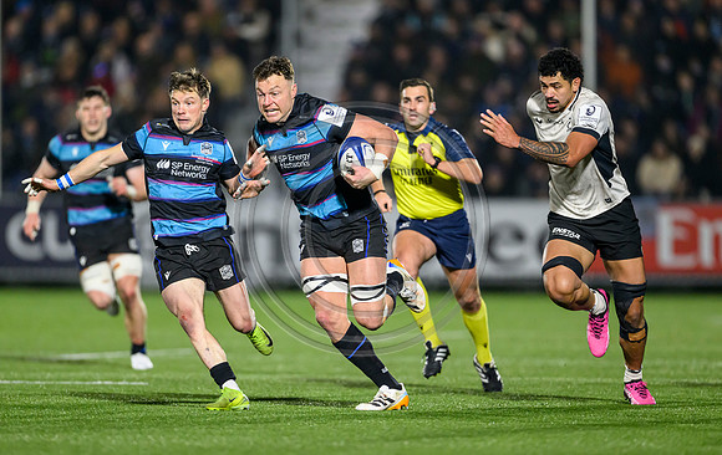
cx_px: 376
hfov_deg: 4.5
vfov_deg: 2.8
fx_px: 9185
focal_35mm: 466
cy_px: 237
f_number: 3.2
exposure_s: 1/2500
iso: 5000
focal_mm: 400
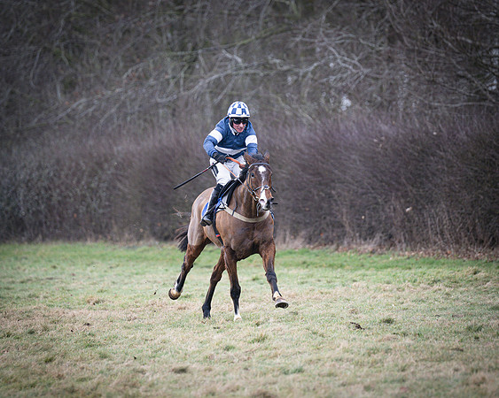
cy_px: 172
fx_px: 4202
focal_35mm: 285
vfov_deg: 5.4
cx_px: 223
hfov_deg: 6.8
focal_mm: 175
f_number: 2.8
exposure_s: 1/1600
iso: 400
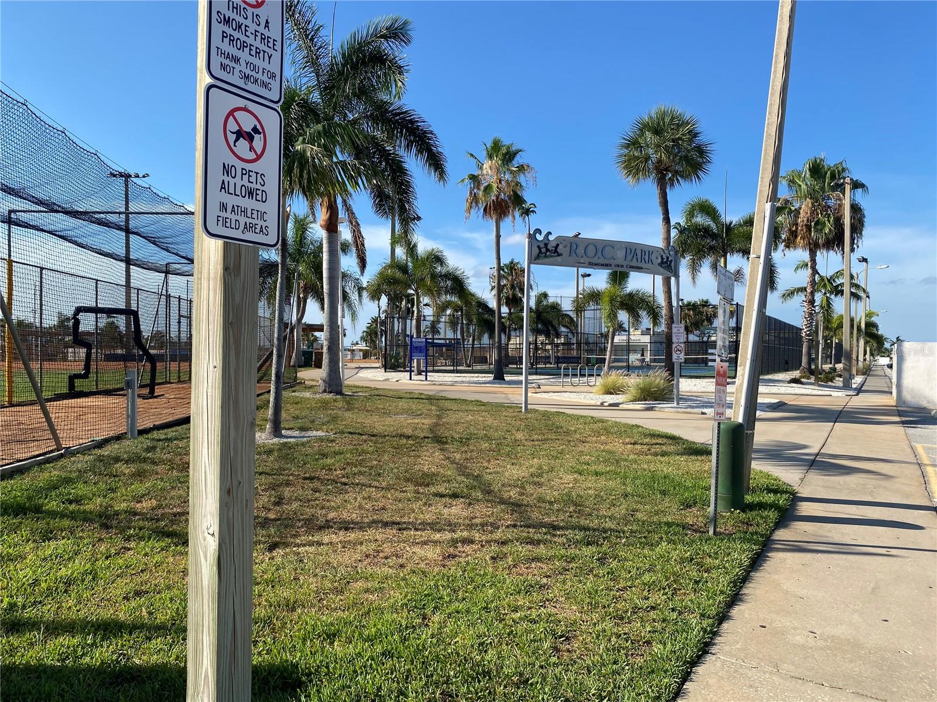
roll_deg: -0.5
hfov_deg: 67.3
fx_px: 704
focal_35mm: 26
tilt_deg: -0.6
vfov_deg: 53.1
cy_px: 351
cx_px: 468
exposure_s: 1/2410
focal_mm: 4.25
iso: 32
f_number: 1.8
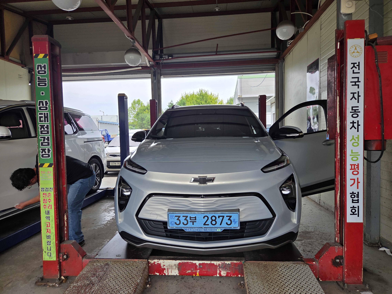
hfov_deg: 73.9
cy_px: 147
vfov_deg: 58.9
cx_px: 196
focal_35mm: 23
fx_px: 260
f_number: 1.8
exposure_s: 1/1011
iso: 80
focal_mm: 5.4
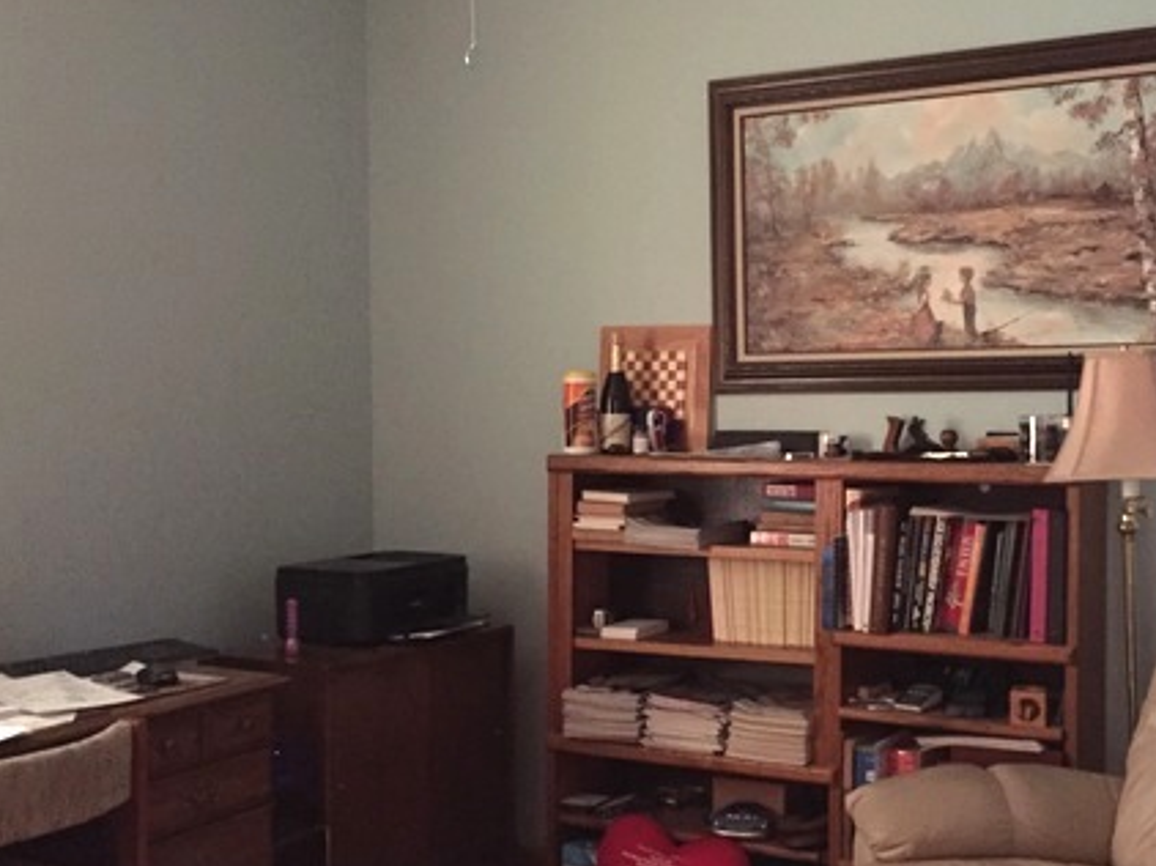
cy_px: 452
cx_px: 767
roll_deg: -0.8
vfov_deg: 32.8
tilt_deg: -2.9
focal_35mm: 44
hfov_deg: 42.4
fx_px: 1469
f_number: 2.2
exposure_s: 1/15
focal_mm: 4.15
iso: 1000
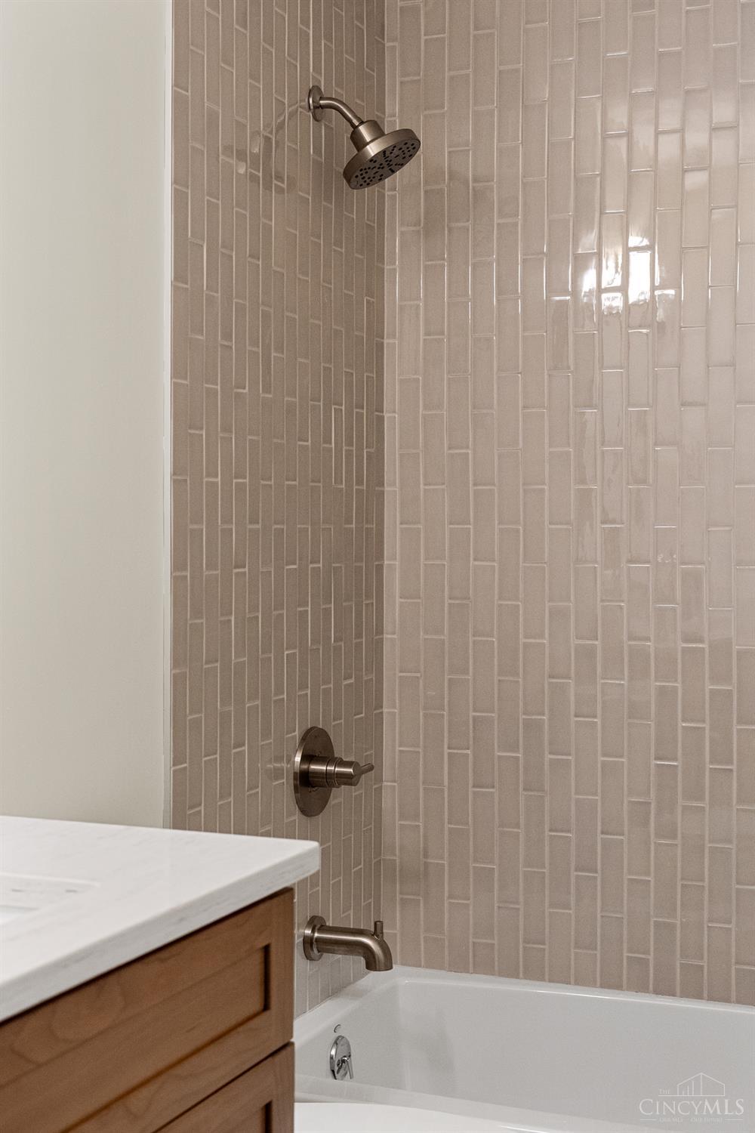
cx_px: 378
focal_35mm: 49
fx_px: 1541
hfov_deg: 27.5
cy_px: 566
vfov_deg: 40.3
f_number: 5
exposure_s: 1/50
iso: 1600
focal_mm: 33
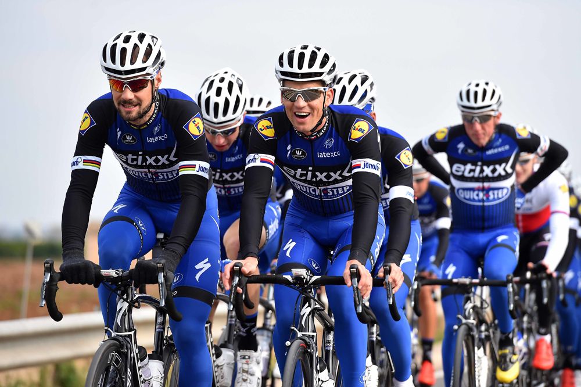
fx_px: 3227
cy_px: 194
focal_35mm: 200
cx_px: 290
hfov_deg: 10.3
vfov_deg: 6.9
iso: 400
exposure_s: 1/1000
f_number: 4.5
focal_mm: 200
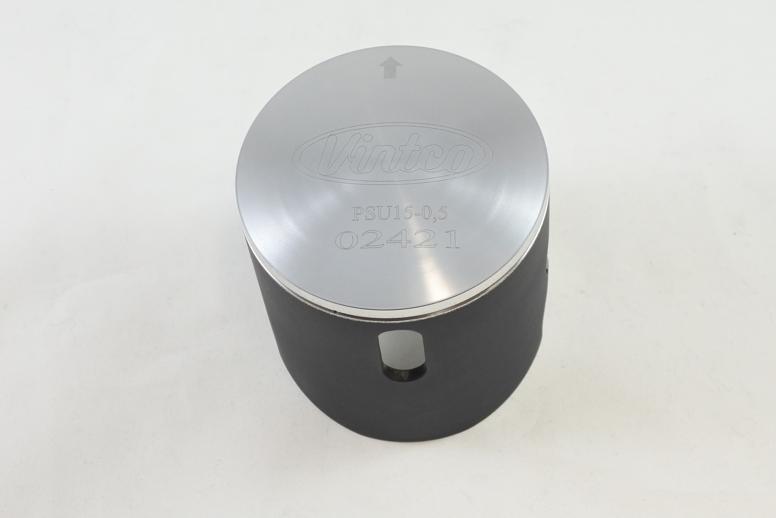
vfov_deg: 29.9
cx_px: 388
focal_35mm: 45
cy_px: 259
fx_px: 970
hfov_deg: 43.6
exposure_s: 1/125
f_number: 4.5
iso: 500
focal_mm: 16.8
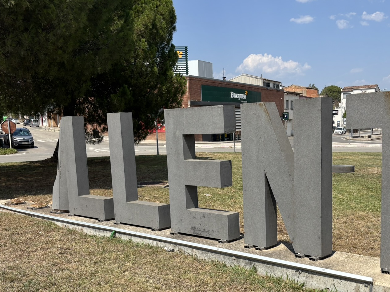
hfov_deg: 44.6
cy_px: 204
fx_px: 473
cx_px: 227
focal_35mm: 42
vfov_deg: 33.9
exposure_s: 1/4255
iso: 50
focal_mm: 5.96
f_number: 1.6
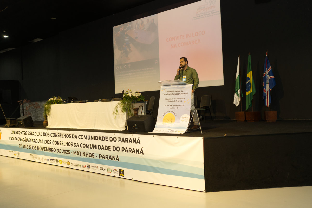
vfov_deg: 37.9
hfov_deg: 54.4
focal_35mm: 35
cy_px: 104
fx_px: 303
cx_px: 156
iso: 2000
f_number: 2.8
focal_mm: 35
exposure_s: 1/100
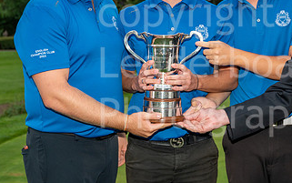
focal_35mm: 73
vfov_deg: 17.8
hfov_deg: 27.8
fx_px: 581
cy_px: 53
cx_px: 221
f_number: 4
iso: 640
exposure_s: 1/200
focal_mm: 36
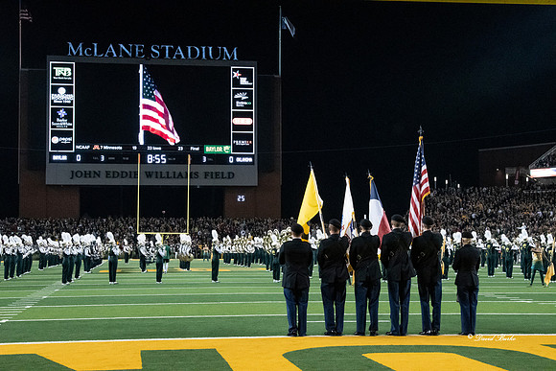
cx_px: 278
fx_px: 927
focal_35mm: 60
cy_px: 186
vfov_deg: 22.6
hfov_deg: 33.4
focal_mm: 40
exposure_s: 1/800
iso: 9000
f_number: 8
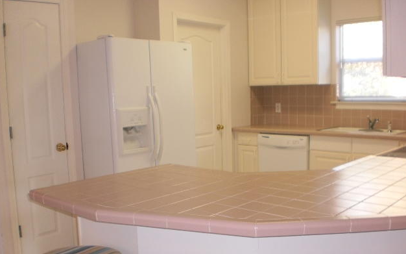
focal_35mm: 39
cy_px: 155
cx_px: 206
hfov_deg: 50.4
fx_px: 431
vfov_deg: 32.6
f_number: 3.1
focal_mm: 6.3
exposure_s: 1/30
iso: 125
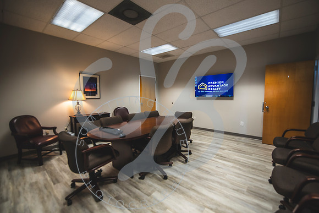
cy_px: 106
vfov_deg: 78.6
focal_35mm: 15
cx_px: 164
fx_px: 130
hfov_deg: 101.6
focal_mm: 14
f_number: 2.8
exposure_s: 1/160
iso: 400
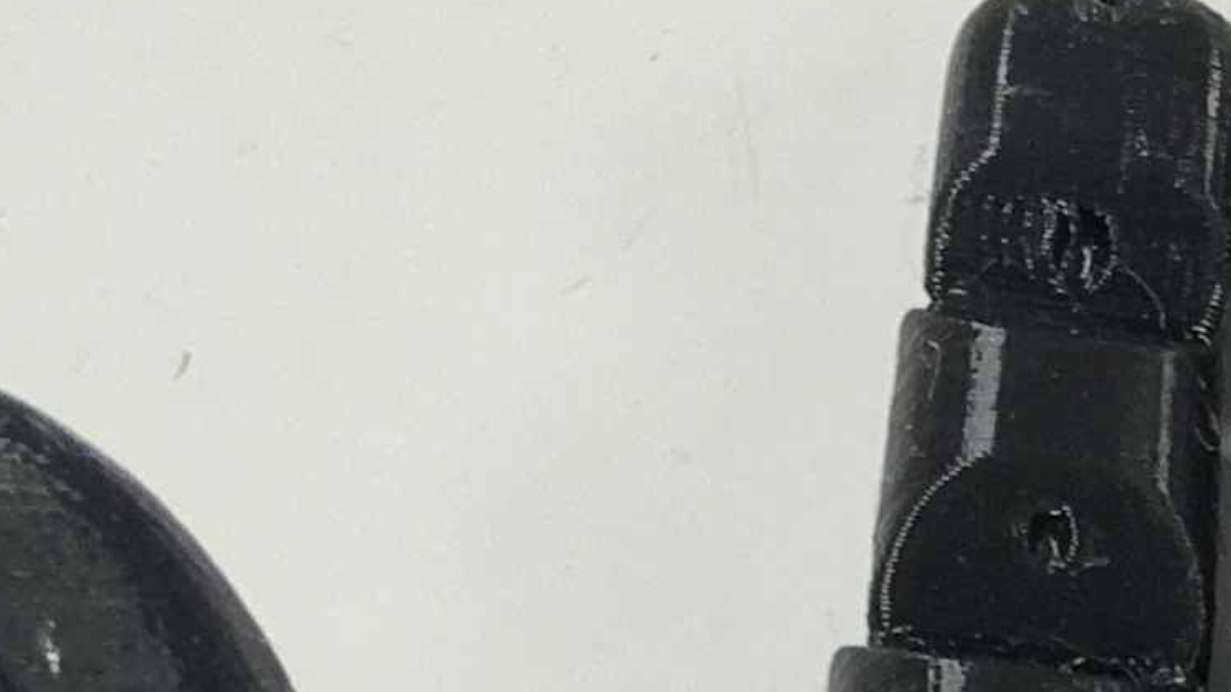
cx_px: 1438
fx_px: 5581
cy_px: 2003
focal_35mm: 171
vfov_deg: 6.5
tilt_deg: -69.0
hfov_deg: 12.3
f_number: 2.2
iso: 25
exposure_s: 1/30
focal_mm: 4.15
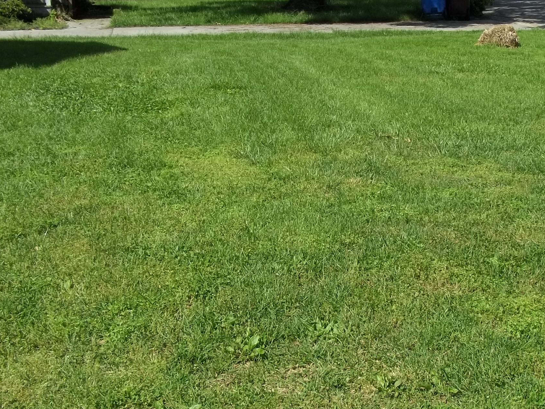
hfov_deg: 33.6
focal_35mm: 57
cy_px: 225
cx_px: 343
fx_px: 897
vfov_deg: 25.6
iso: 64
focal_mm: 5.7
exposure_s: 1/160
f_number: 8.8
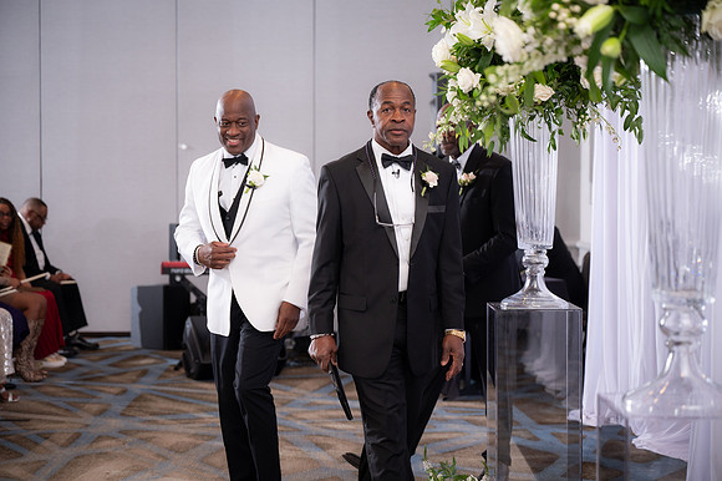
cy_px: 240
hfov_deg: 29.7
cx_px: 361
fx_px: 1363
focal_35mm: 68
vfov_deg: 20.0
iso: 800
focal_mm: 68
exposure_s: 1/200
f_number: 2.8
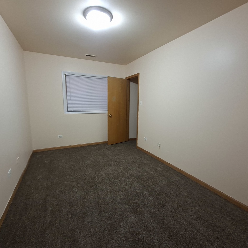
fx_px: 130
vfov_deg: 87.4
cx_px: 124
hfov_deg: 87.4
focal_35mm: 16
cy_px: 121
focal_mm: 1.74
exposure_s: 1/30
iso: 160
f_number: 2.2
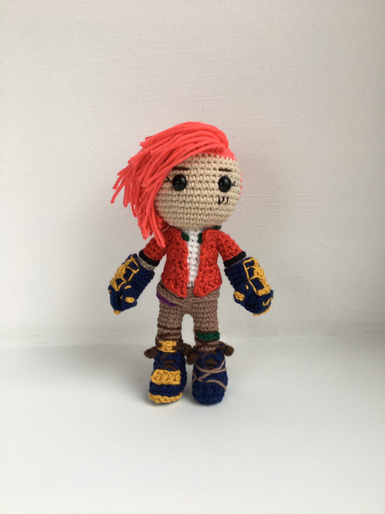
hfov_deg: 48.2
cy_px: 257
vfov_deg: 61.7
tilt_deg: -12.2
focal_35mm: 29
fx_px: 430
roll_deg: +3.8
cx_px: 192
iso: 32
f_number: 2.2
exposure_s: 1/50
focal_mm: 4.15
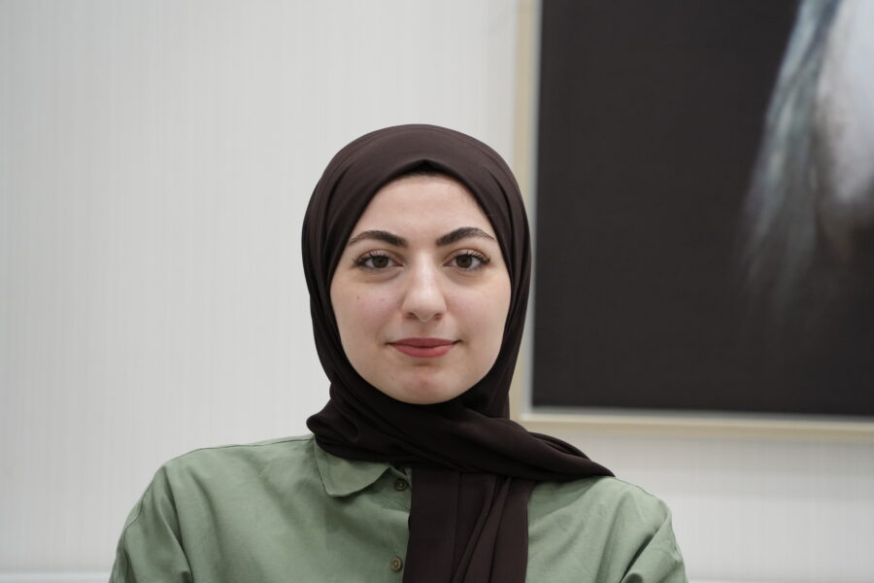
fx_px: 3933
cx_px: 437
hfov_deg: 12.7
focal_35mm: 162
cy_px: 292
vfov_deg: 8.5
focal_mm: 162
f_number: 5.6
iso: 3200
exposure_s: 1/200
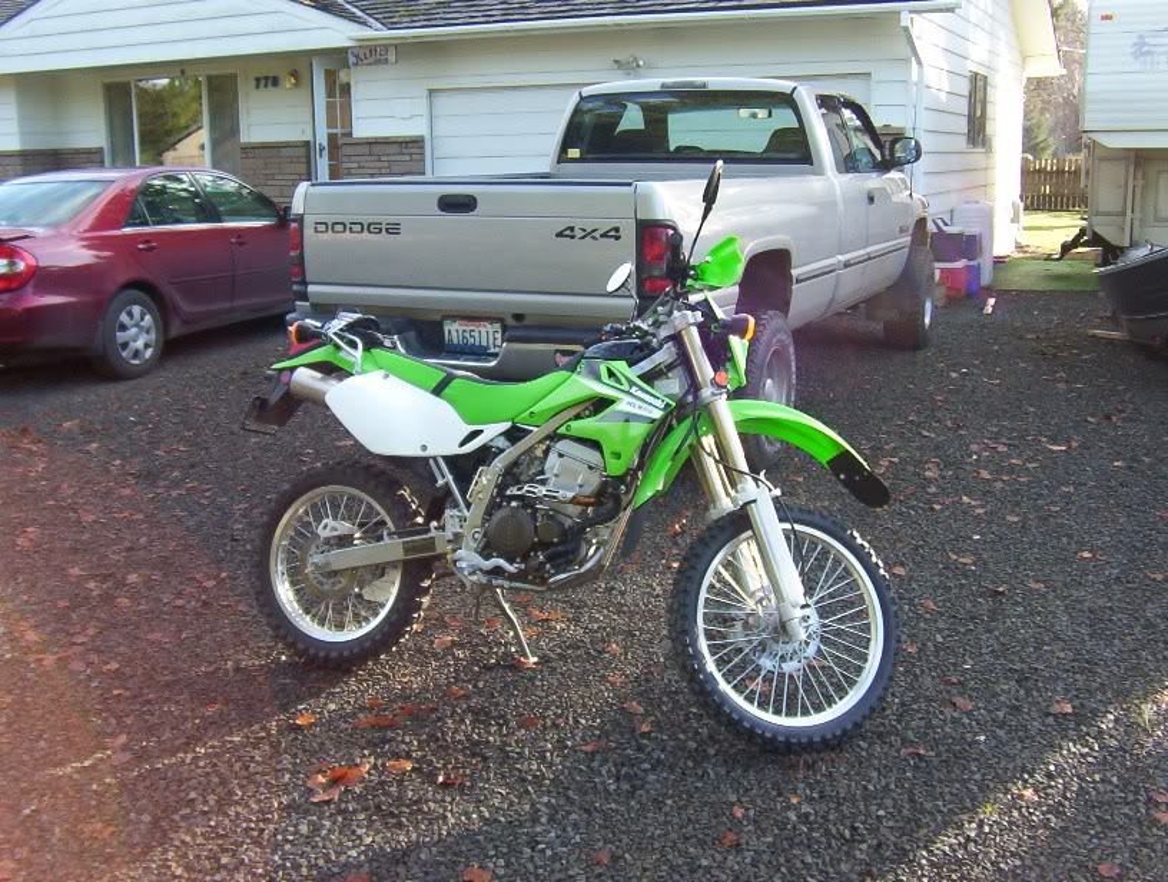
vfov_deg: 39.8
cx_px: 584
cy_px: 441
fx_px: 1218
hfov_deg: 51.2
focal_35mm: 36
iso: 100
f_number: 2.76
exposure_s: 1/227
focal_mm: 5.54
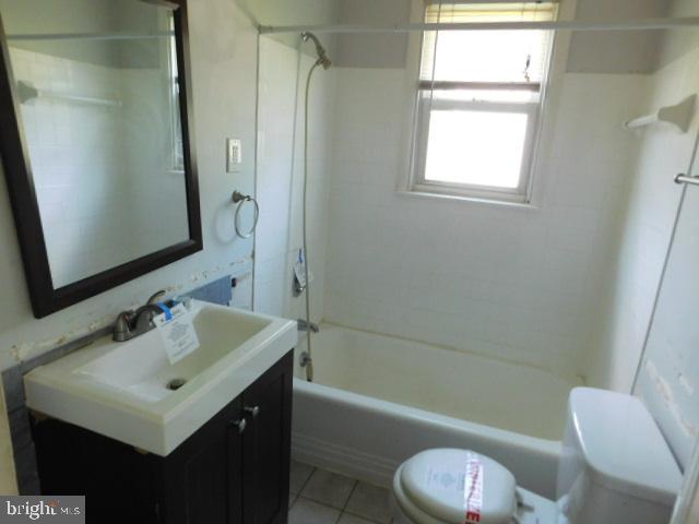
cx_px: 350
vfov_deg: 58.9
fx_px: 464
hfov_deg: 73.9
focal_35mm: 23
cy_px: 262
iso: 280
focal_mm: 4
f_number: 3
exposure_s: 1/30
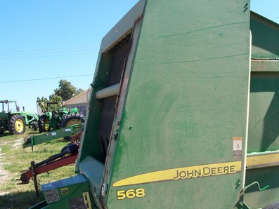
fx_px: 387
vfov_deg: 30.1
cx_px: 183
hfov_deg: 39.2
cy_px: 133
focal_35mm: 48
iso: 64
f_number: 3
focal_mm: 6.3
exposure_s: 1/500
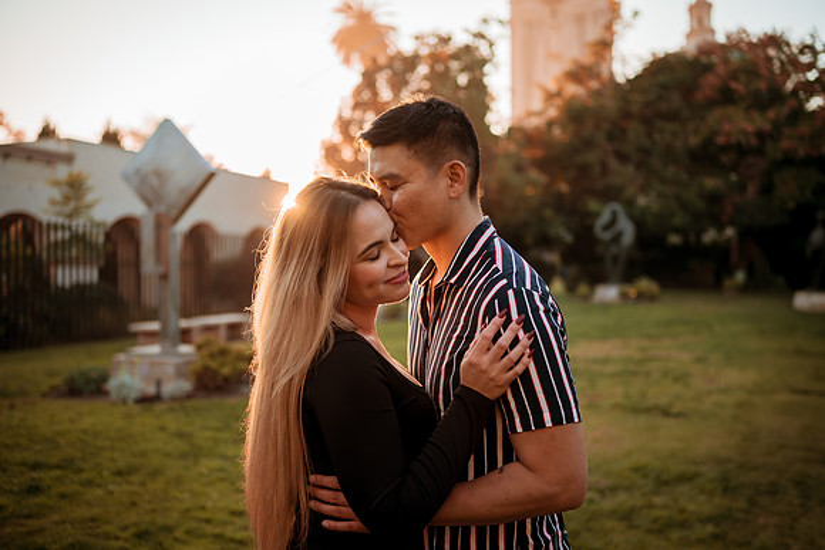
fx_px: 802
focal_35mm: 35
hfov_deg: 54.4
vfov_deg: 37.9
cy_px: 275
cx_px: 412
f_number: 1.8
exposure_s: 1/640
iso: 100
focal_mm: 35
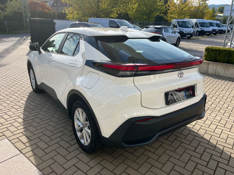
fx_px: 176
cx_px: 117
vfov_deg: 53.1
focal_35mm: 26
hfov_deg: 67.3
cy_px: 88
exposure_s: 1/1957
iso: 50
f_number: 1.6
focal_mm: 5.1
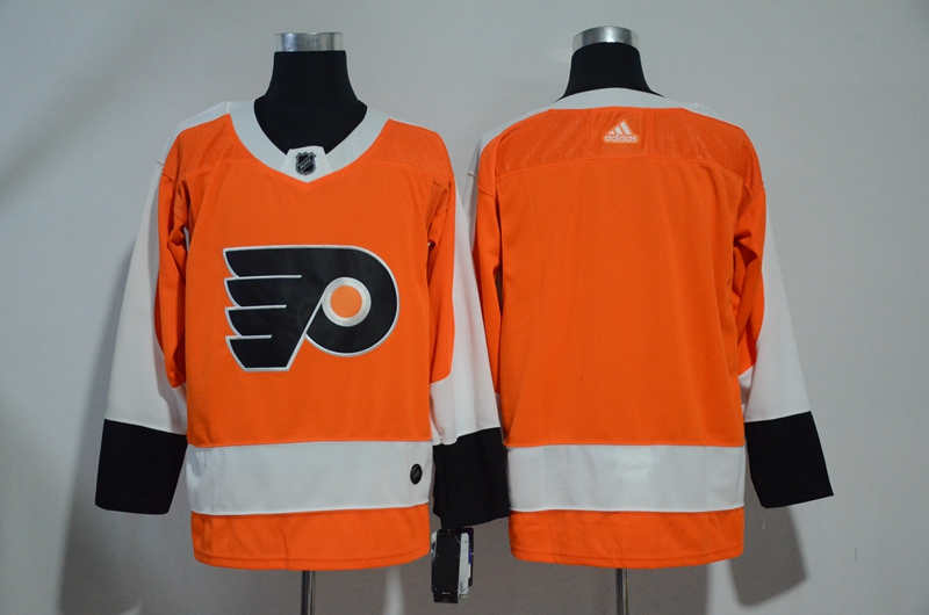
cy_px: 308
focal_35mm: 63
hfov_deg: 32.0
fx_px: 1623
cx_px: 464
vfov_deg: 21.5
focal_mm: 42
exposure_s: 1/80
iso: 4000
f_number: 4.5
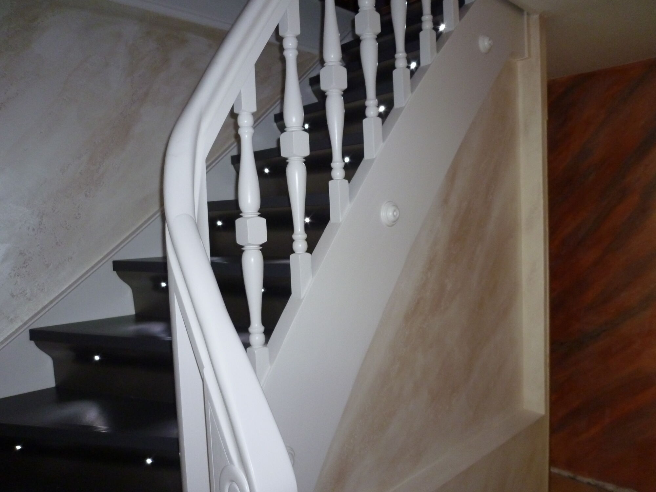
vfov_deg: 54.9
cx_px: 328
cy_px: 246
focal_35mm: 25
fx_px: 474
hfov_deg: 69.4
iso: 250
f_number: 2.8
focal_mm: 4.5
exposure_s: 1/20
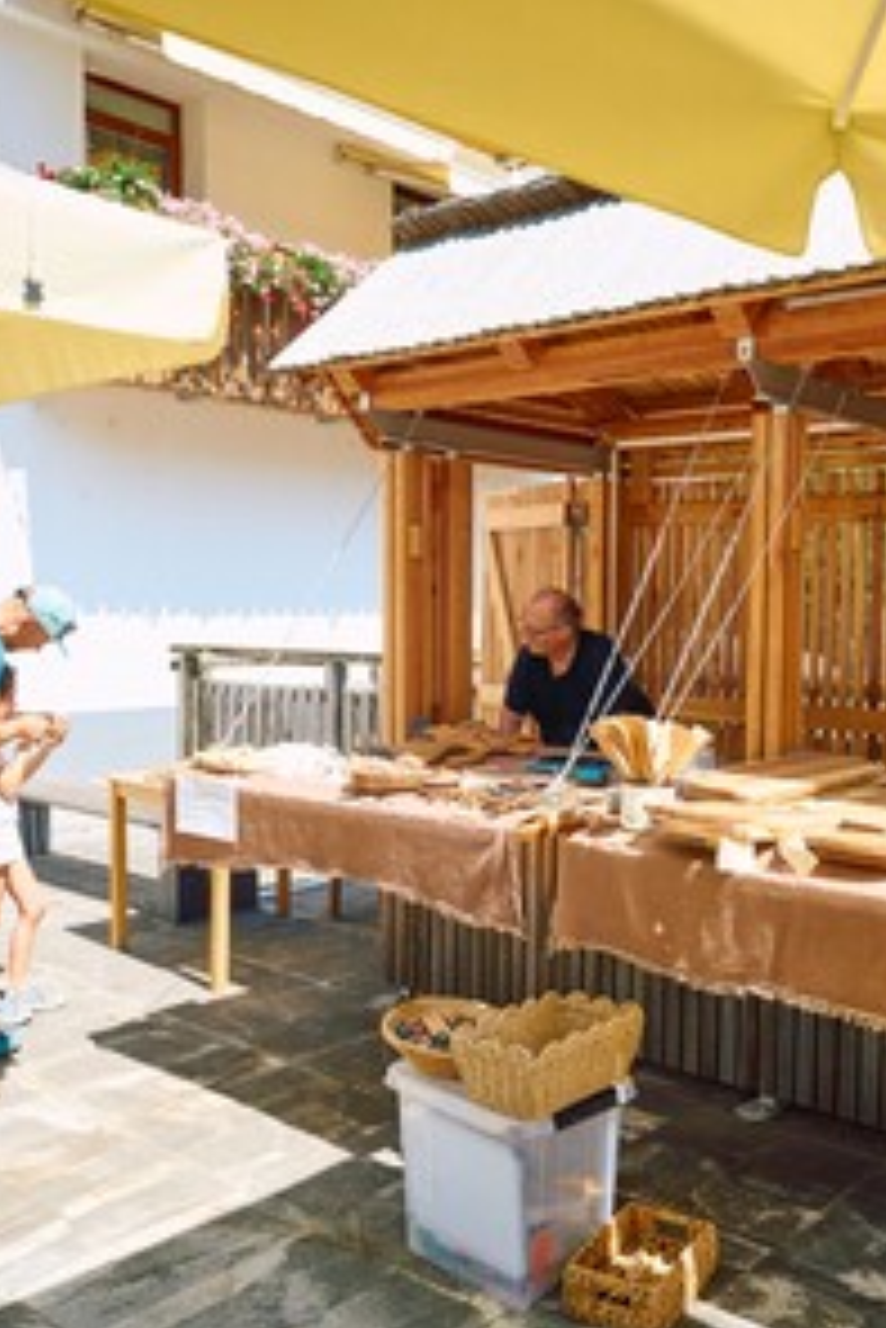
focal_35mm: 33
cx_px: 616
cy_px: 671
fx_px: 1214
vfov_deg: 57.3
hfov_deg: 39.5
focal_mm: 21.6
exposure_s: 1/400
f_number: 4
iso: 100
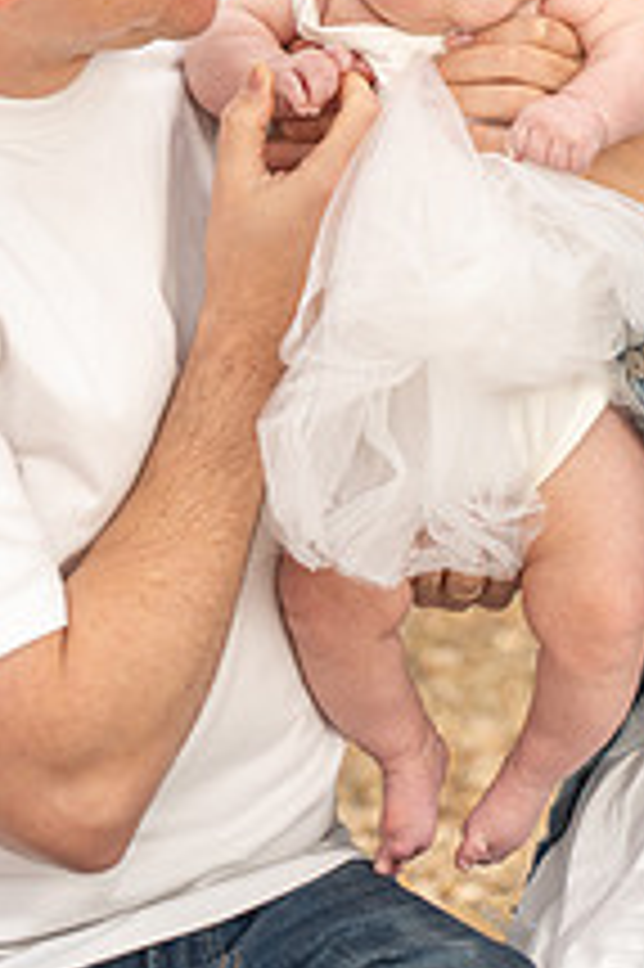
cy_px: 149
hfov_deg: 6.2
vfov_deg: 9.3
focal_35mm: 220
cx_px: 491
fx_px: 5912
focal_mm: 105
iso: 100
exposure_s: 1/200
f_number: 4
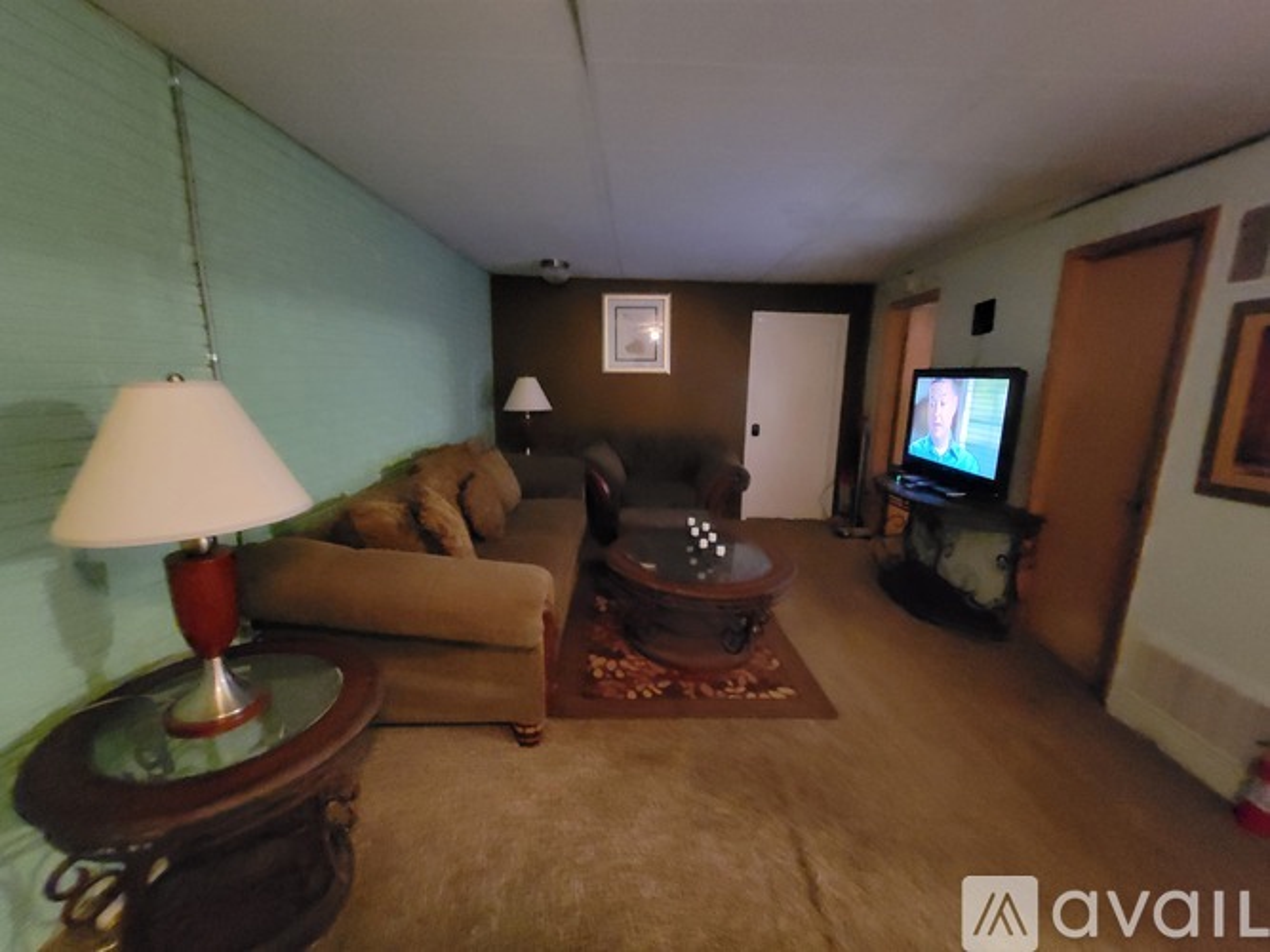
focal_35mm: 13
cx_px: 635
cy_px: 476
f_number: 2.2
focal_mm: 2.2
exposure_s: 1/24
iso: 2500
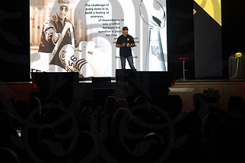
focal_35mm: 90
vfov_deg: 15.2
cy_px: 47
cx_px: 99
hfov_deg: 22.6
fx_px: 613
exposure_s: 1/320
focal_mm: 50
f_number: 2.8
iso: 1000
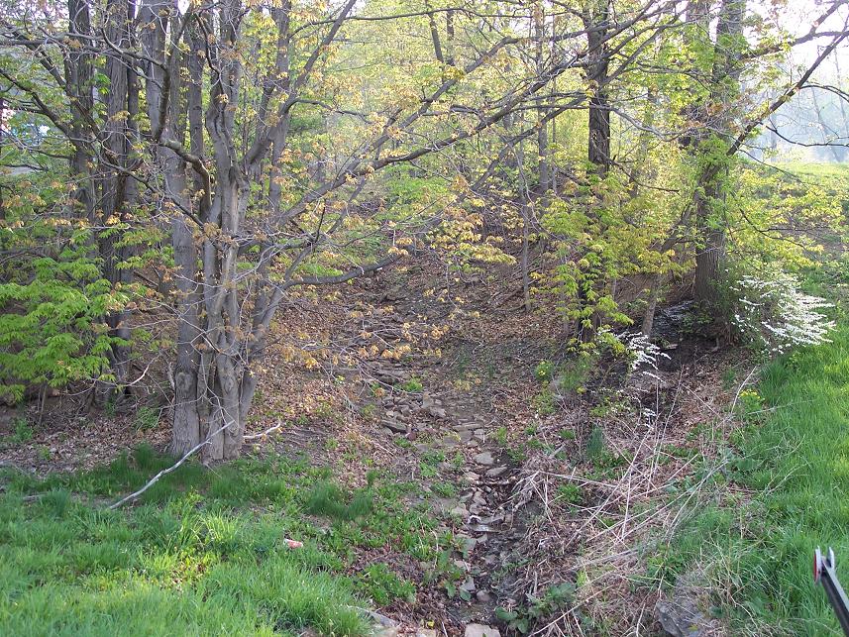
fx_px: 957
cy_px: 318
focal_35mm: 39
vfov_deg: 36.8
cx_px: 424
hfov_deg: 47.9
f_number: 3.4
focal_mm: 8
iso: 100
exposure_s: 1/90
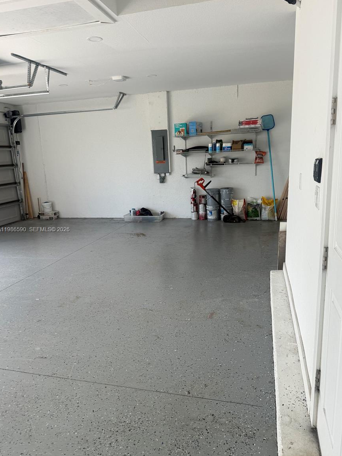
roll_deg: +1.7
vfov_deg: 69.4
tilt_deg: -13.5
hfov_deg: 54.9
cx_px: 175
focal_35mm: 25
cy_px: 230
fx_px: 329
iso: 80
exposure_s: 1/796
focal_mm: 6.76
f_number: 1.78
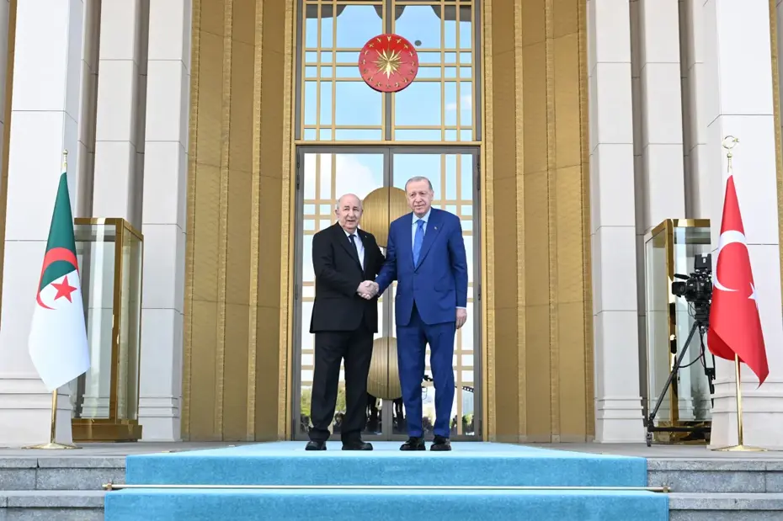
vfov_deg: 25.0
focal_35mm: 54
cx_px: 392
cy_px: 260
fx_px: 1174
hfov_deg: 36.9
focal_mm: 36
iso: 320
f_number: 3.5
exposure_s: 1/640
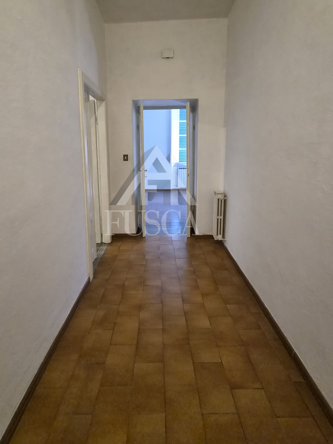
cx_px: 154
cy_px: 189
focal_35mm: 16
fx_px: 205
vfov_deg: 93.8
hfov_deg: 78.0
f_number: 2.2
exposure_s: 1/51
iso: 800
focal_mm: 2.2
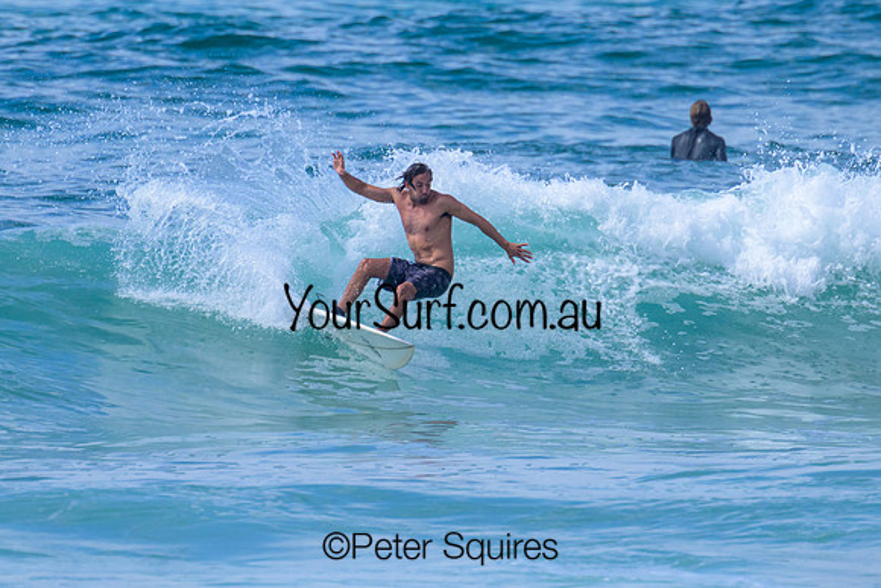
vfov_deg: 1.3
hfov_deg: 1.9
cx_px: 391
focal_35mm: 1094
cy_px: 237
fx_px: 26783
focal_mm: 800
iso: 800
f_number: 11
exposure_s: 1/2000
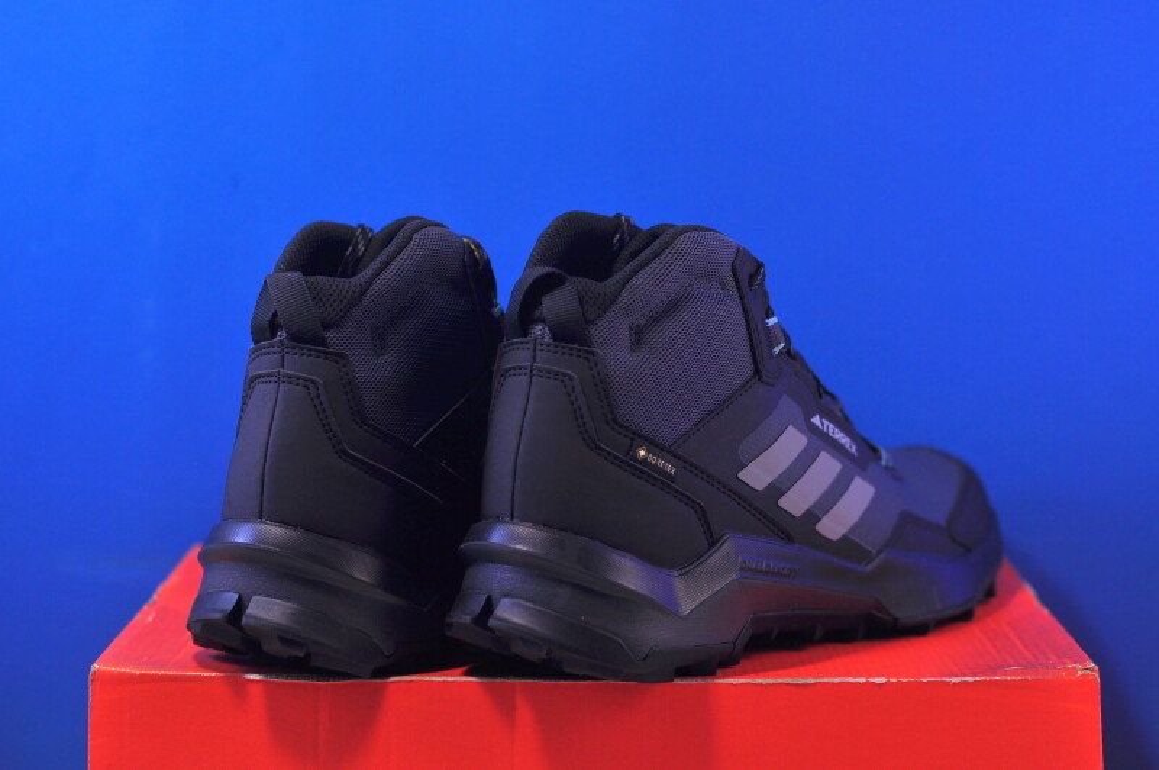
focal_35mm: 75
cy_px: 385
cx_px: 580
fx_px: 2411
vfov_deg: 18.1
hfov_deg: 27.0
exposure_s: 1/320
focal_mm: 50
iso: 250
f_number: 3.2
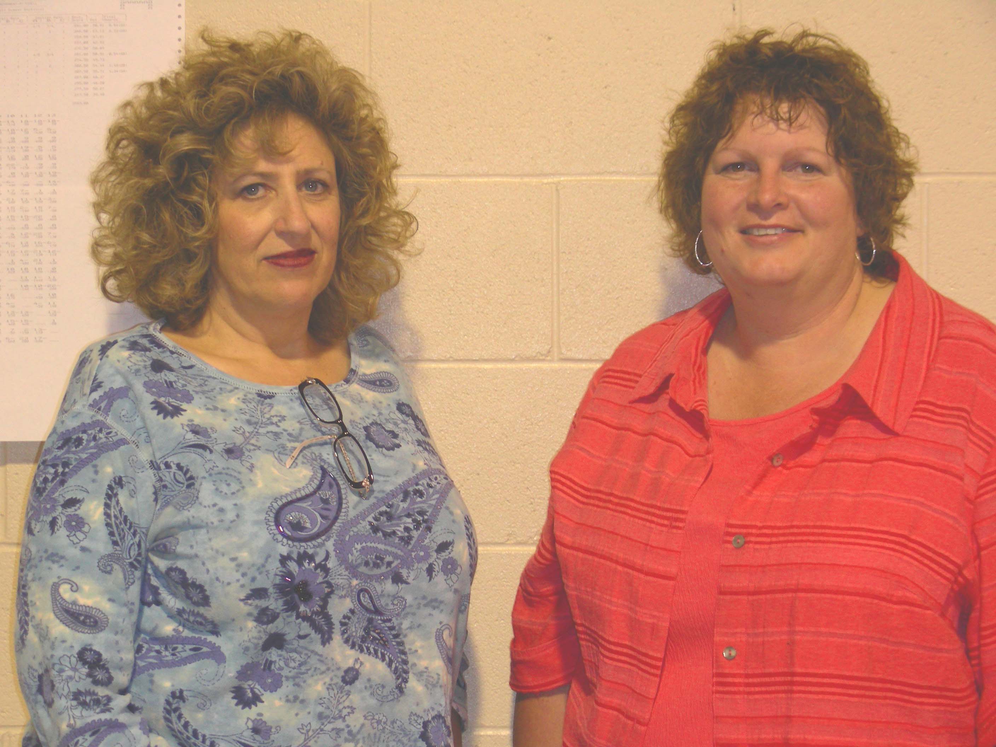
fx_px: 2273
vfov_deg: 18.7
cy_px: 374
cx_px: 498
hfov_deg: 24.7
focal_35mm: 79
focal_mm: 13.2
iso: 50
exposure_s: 1/30
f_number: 3.5
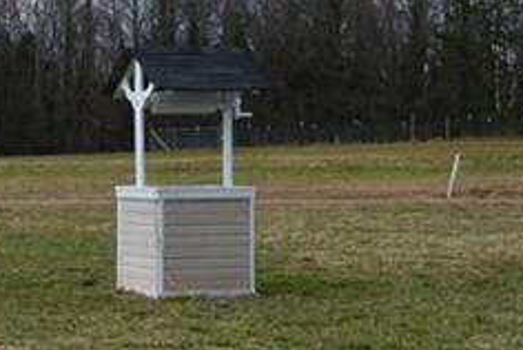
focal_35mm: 143
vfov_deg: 9.6
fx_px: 2080
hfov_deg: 14.2
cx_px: 40
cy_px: 205
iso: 200
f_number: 10
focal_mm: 22
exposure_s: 1/320
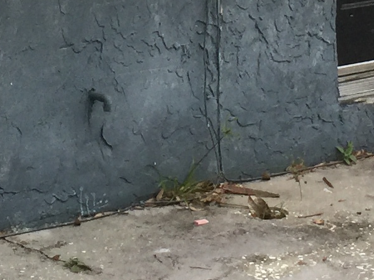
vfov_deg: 8.9
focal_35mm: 159
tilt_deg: -0.9
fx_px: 1718
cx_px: 184
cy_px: -240
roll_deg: -2.4
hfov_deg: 12.4
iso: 50
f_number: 2.2
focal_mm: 4.15
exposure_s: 1/30
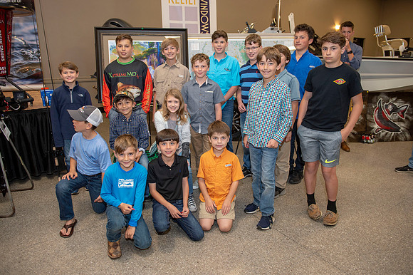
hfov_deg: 69.4
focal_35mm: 26
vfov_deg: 49.5
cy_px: 138
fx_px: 298
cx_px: 206
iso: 800
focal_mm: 26
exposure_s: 1/100
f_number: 3.5
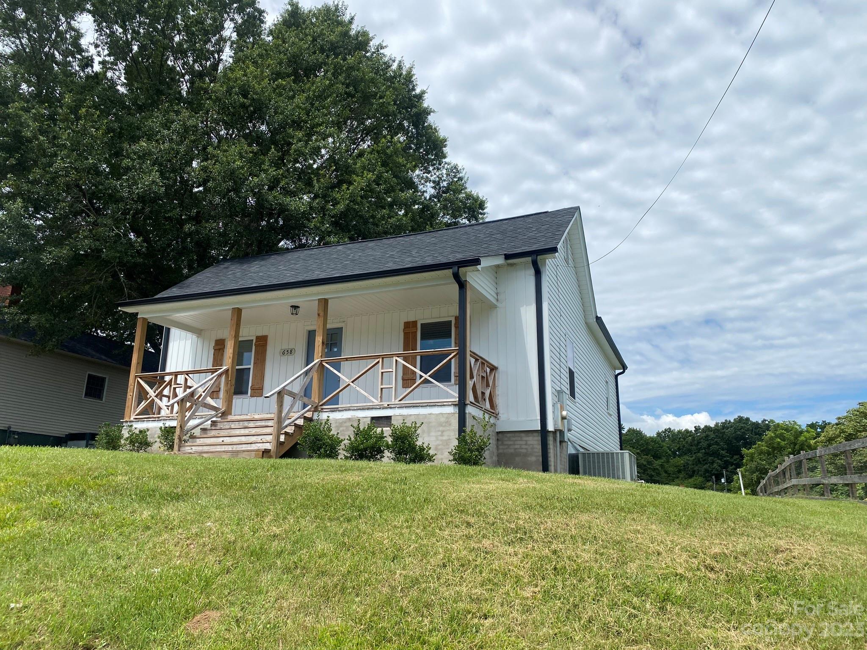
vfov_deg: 53.1
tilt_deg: +15.6
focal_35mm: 26
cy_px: 325
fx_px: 651
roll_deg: -1.3
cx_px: 434
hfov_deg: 67.3
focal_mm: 4.25
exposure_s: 1/3846
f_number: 1.8
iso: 32
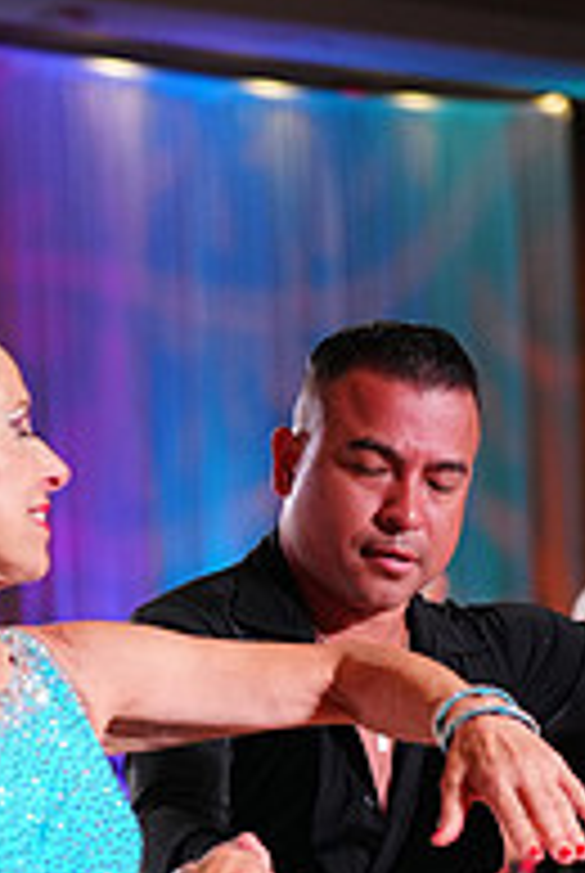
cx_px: 65
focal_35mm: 209
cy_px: 1192
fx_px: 5076
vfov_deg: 9.6
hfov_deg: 6.6
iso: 2000
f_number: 2.8
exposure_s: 1/500
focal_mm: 70
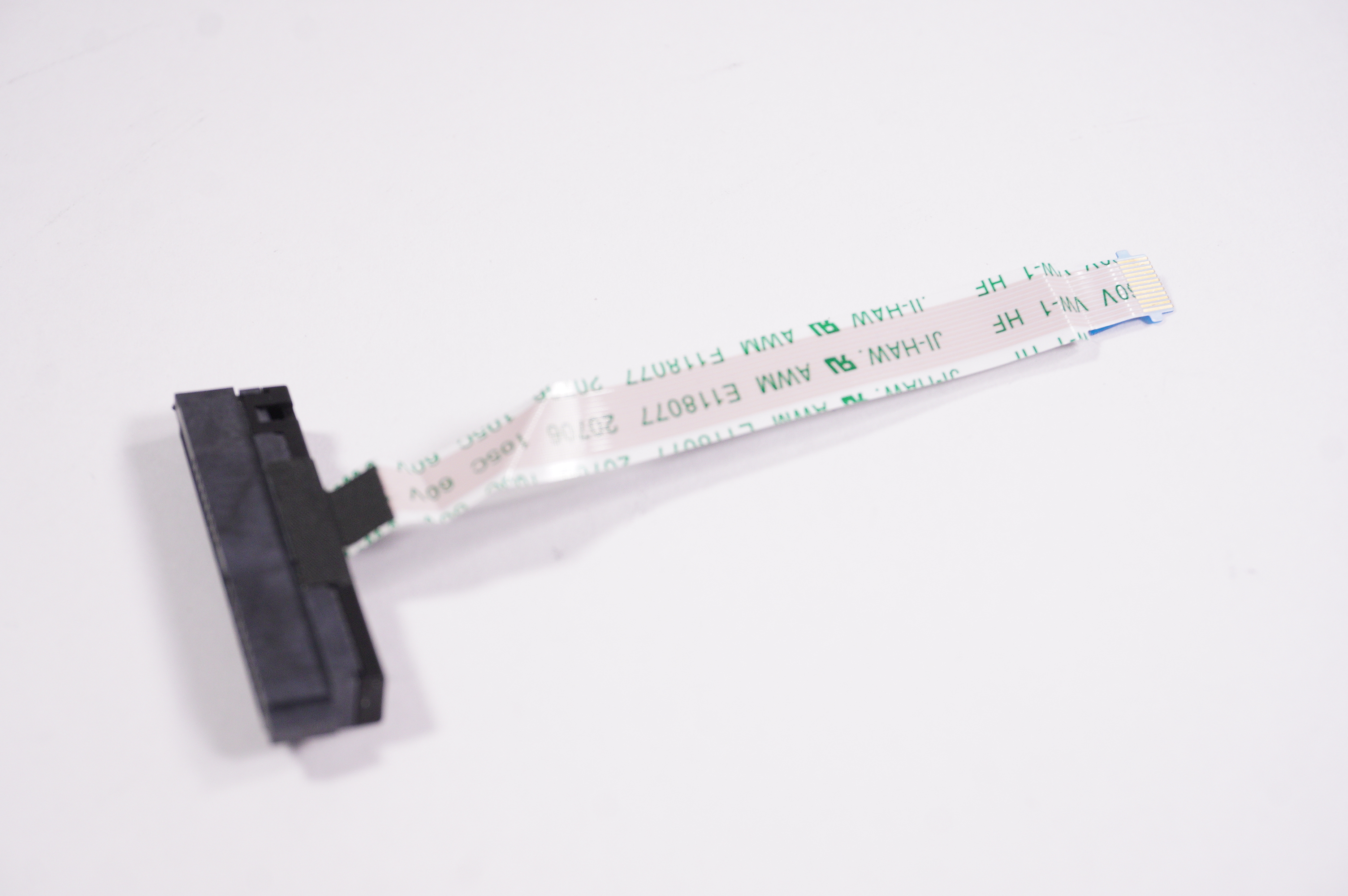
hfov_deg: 36.0
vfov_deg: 24.4
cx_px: 674
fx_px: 2076
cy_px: 448
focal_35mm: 56
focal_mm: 37
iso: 1000
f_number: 8
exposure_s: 1/250
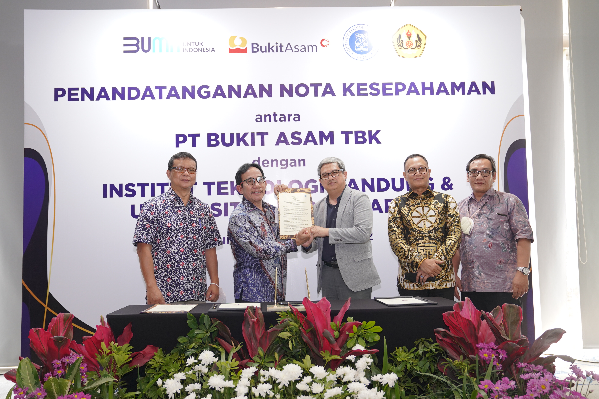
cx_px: 300
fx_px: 516
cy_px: 200
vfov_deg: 42.3
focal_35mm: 31
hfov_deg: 60.3
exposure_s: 1/100
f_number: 3.5
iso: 1600
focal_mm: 31
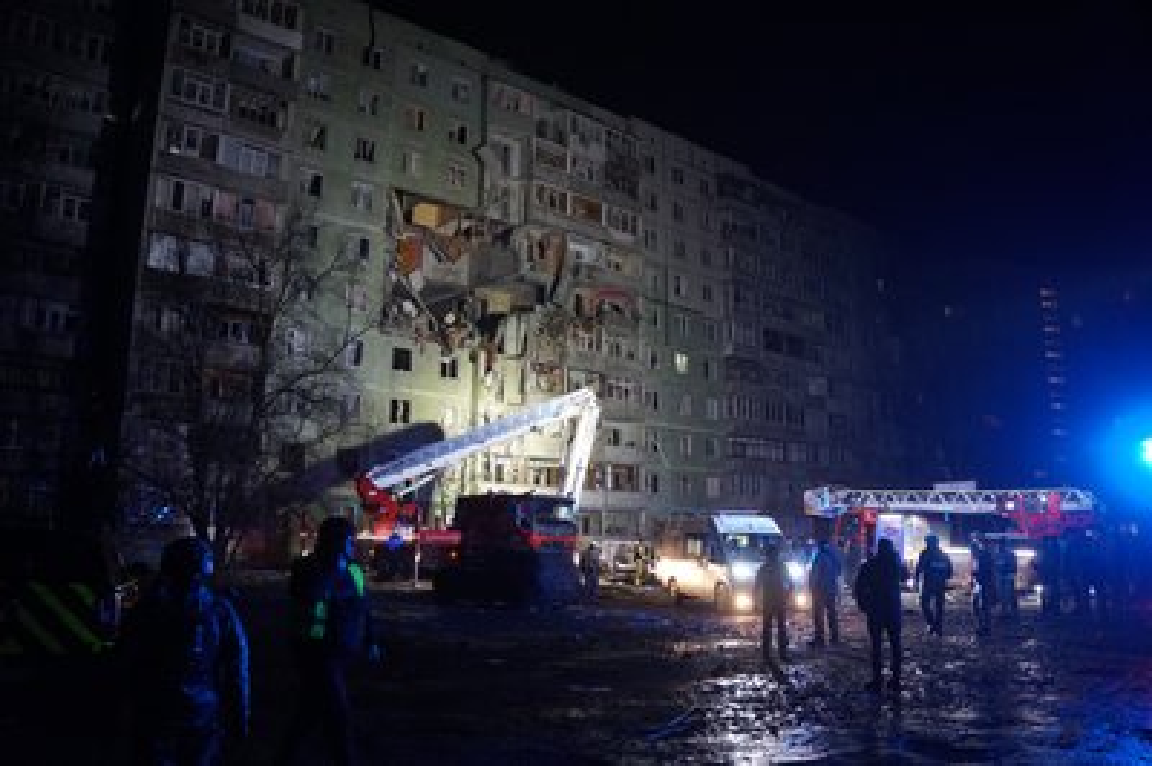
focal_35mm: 27
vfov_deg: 47.9
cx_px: 576
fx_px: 863
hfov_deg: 67.4
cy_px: 383
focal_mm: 18
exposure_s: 1/50
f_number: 2.8
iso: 2000
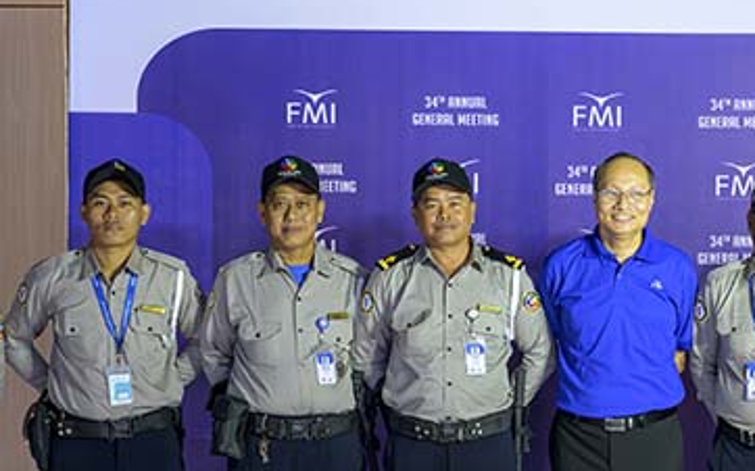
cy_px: 323
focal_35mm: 93
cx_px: 732
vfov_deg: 14.0
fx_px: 1920
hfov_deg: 21.6
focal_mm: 34.5
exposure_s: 1/250
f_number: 6.3
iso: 2200
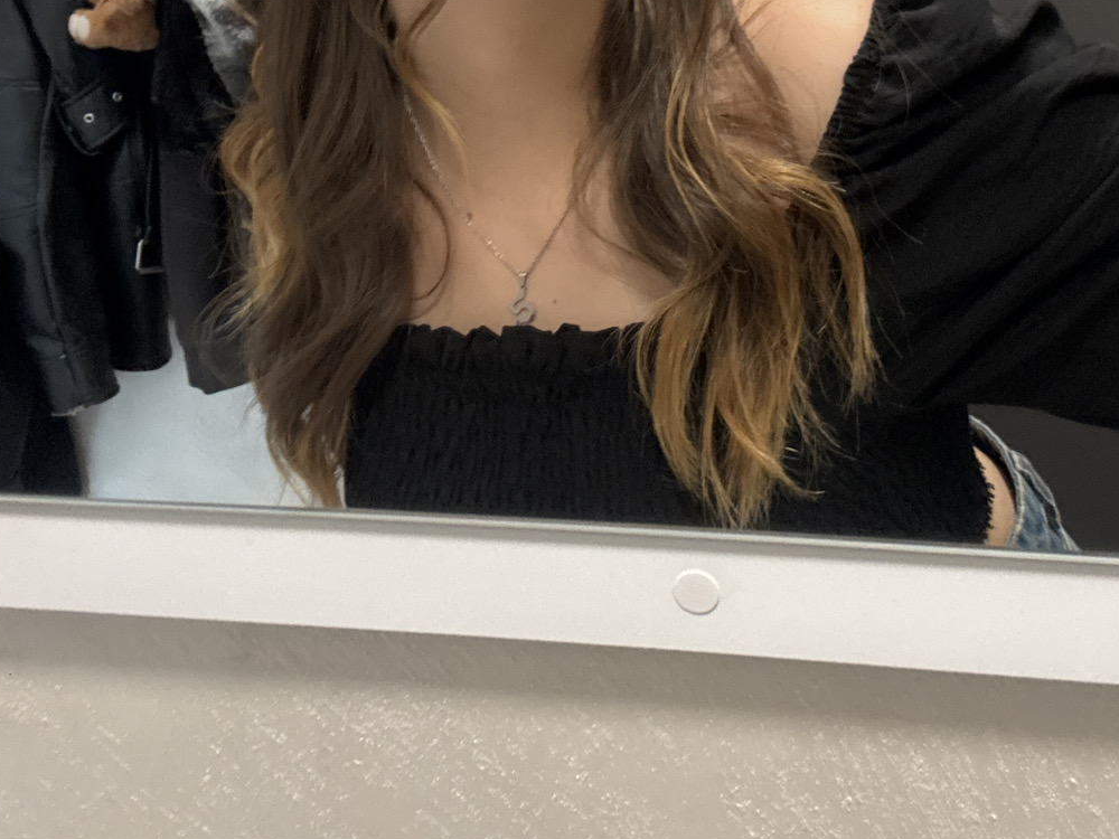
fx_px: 1487
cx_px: 637
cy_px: 134
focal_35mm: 46
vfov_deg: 30.5
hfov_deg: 41.1
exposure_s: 1/50
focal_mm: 2.69
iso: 200
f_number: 1.9
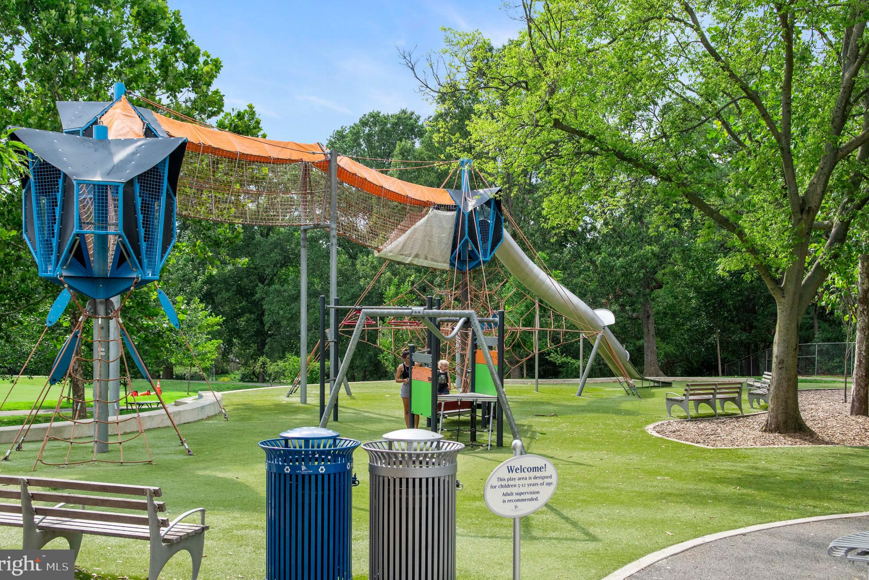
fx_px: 966
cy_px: 284
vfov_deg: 33.4
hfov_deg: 48.5
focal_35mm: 40
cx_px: 424
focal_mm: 26
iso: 320
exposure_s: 1/1250
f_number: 4.5
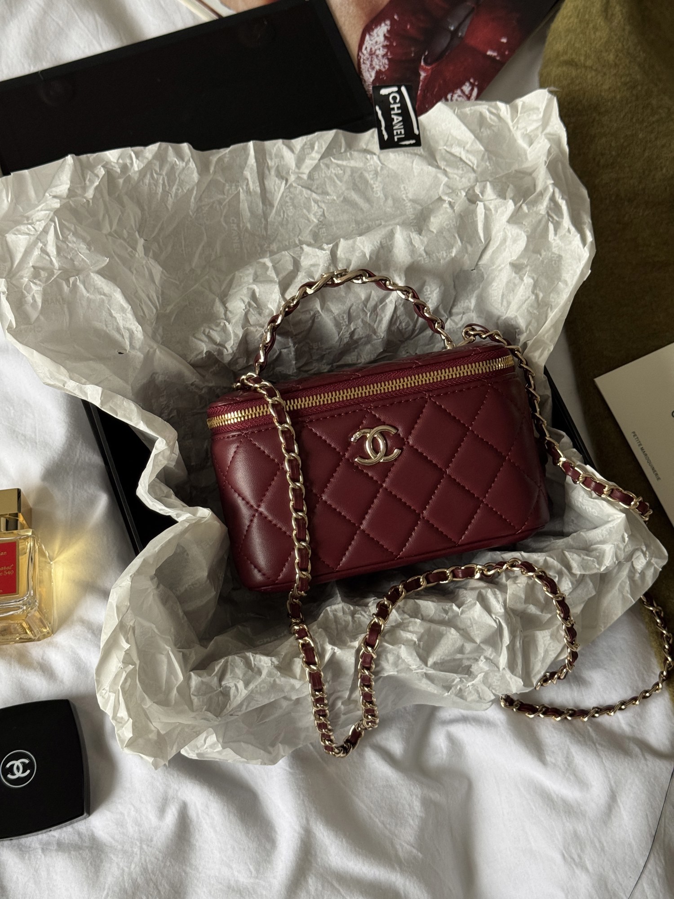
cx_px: 337
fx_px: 1246
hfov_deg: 30.3
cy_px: 450
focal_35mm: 48
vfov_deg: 39.7
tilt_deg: -68.9
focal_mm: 6.76
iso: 160
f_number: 1.78
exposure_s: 1/60
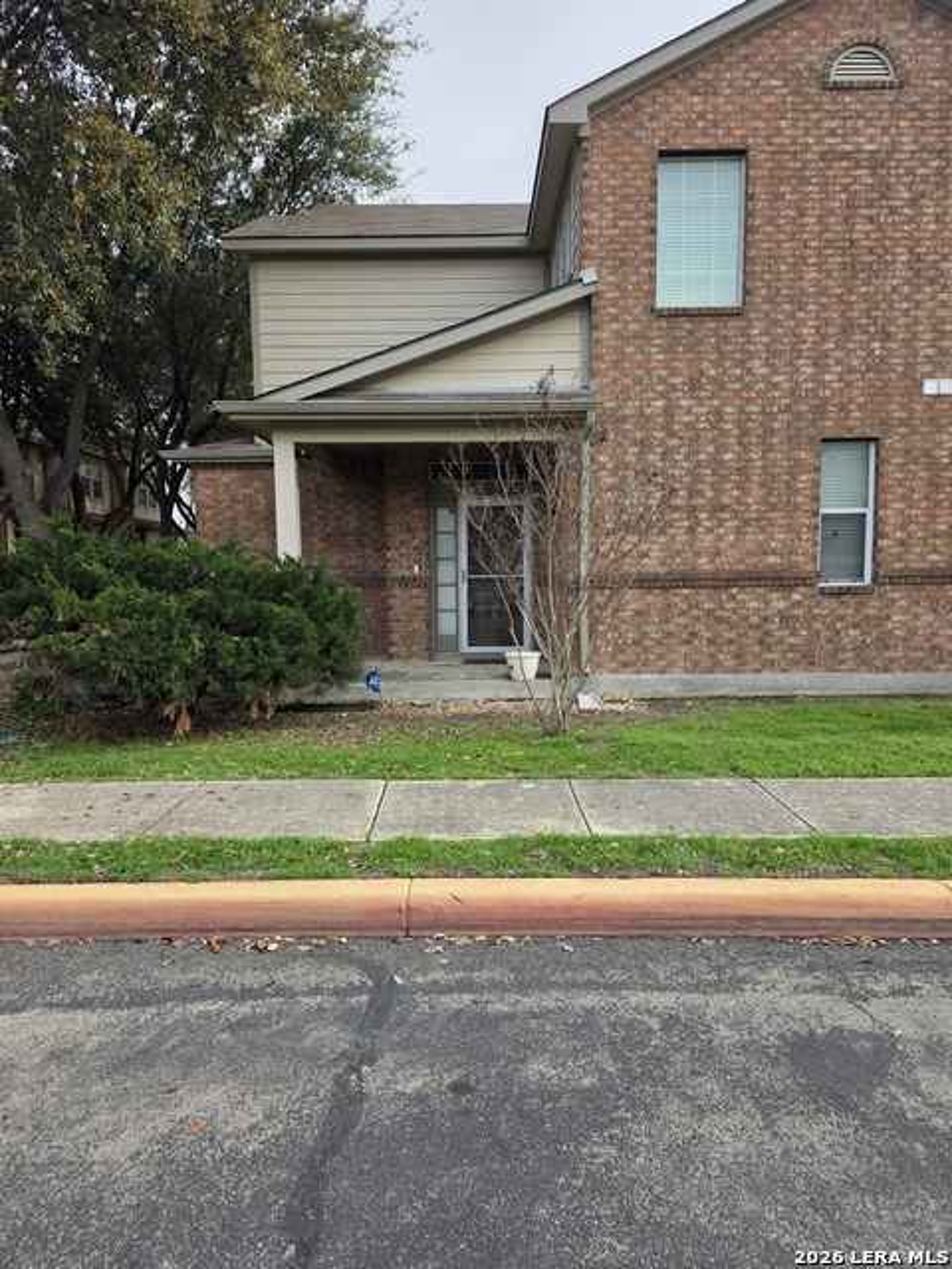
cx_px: 476
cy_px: 634
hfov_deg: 58.9
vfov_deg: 73.9
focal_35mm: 23
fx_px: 843
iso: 80
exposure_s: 1/2210
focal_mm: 6.3
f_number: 1.7
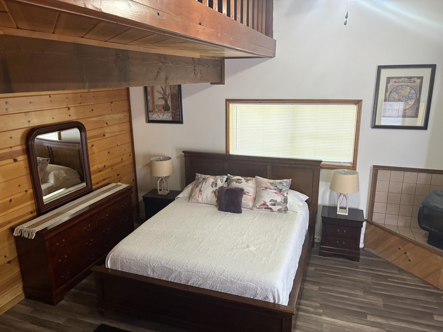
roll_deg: +1.9
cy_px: 166
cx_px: 222
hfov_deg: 67.3
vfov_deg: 53.1
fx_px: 333
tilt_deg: -14.9
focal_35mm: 26
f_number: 1.6
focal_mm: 5.96
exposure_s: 1/60
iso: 250
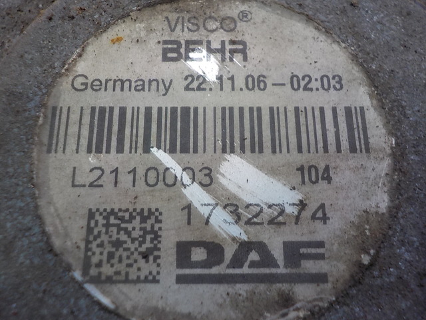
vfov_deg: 46.8
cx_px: 213
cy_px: 160
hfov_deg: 60.0
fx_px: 369
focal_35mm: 30
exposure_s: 1/30
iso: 140
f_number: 3.3
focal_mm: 4.1
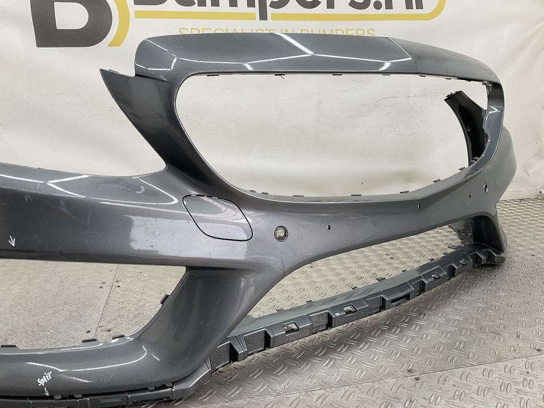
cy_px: 204
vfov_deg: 48.2
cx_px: 272
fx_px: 456
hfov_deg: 61.7
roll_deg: +0.0
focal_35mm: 29
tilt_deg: -12.2
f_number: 1.8
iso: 25
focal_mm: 3
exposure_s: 1/120
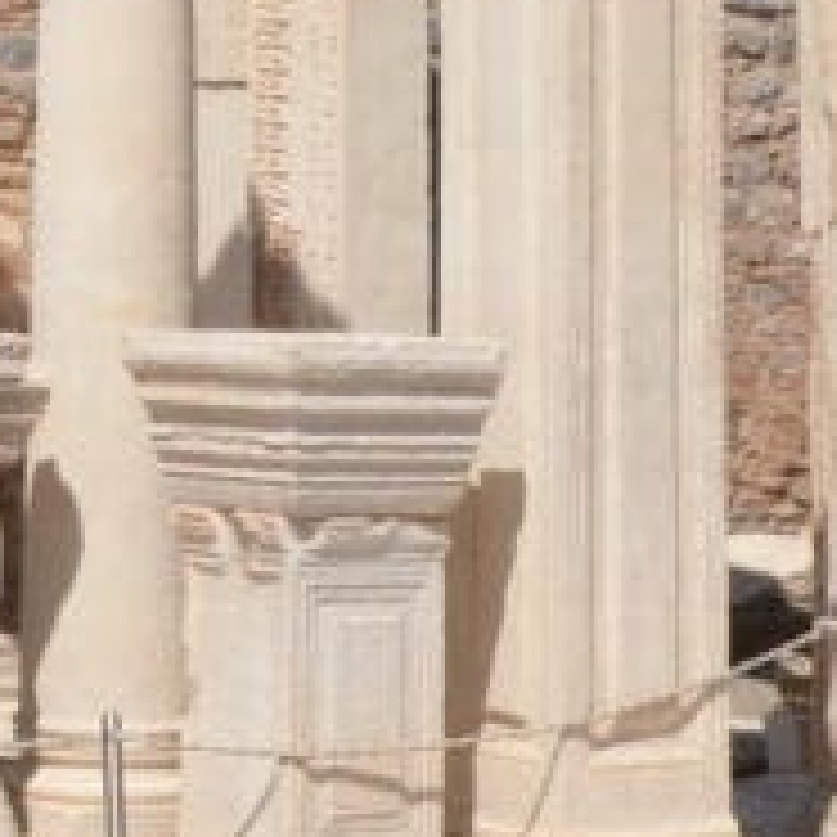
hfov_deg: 10.3
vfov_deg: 10.1
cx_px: -202
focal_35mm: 167
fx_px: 4559
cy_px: -482
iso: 400
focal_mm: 21
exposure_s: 1/640
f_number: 13
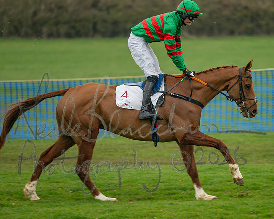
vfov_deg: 3.4
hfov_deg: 4.3
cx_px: 142
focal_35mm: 450
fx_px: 3652
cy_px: 110
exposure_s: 1/640
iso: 400
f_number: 4.5
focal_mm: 400
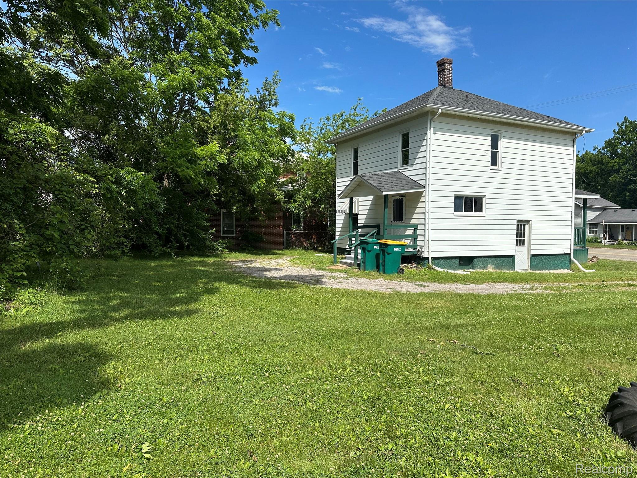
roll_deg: -0.4
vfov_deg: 56.8
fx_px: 442
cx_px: 318
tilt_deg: -1.9
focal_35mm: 24
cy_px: 239
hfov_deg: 71.6
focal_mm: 6.86
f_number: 1.78
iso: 80
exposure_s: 1/4545
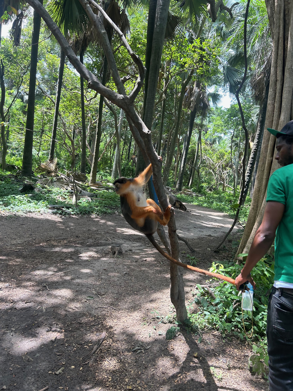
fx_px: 293
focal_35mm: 26
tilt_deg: -3.3
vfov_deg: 67.3
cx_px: 146
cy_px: 196
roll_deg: -6.9
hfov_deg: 53.1
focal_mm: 5.7
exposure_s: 1/297
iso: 50
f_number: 1.5
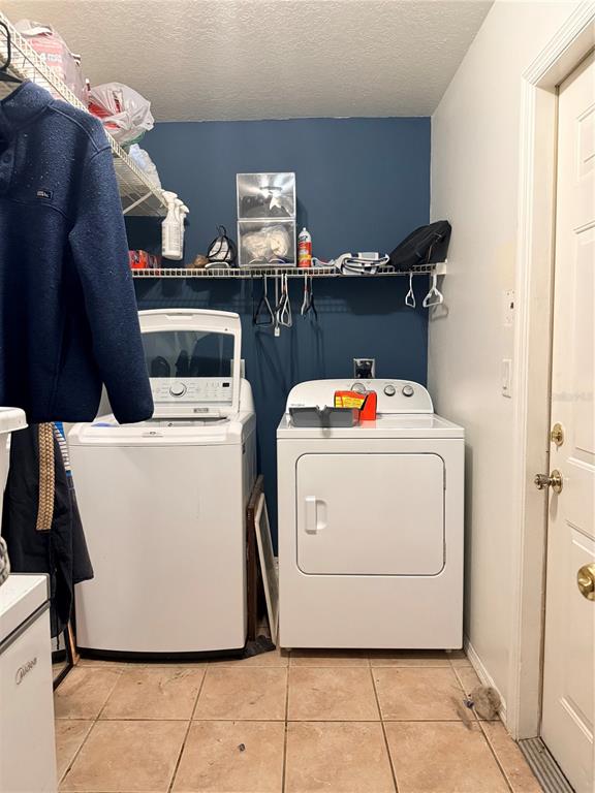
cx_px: 298
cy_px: 396
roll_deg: +2.5
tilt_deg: -4.5
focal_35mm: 24
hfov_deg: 56.8
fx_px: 550
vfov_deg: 71.6
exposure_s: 1/60
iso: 500
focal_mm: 6.76
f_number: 1.78
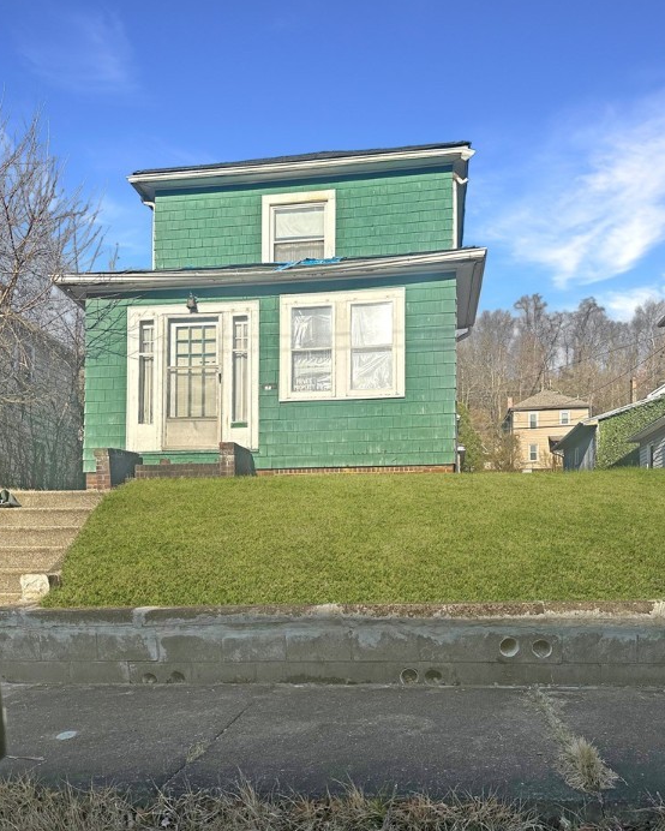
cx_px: 329
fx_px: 639
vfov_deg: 66.0
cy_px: 428
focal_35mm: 26
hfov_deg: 55.0
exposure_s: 1/5000
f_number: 1.78
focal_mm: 6.86
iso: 80
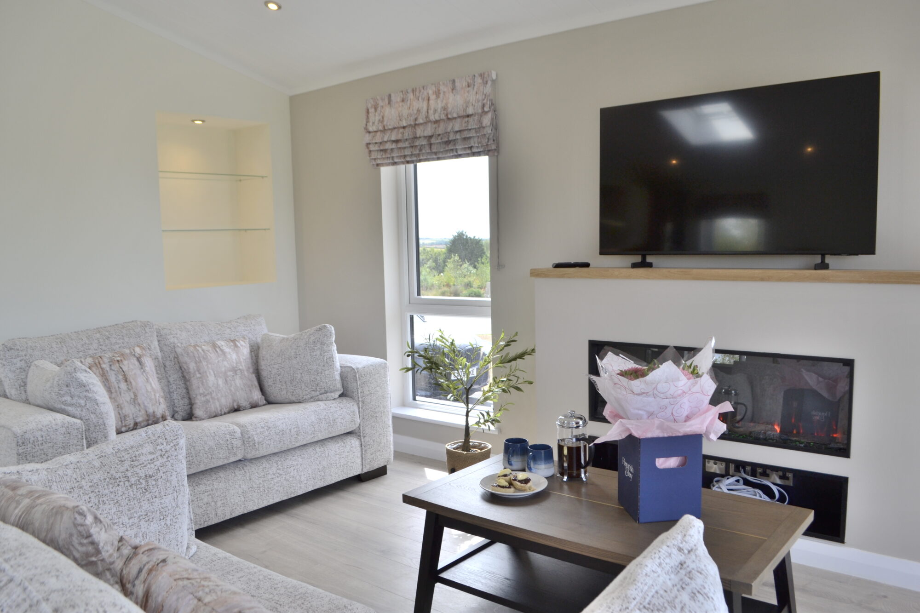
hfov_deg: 67.4
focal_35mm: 27
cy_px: 306
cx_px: 460
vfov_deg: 47.9
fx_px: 690
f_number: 7.1
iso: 100
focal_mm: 18
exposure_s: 1/80
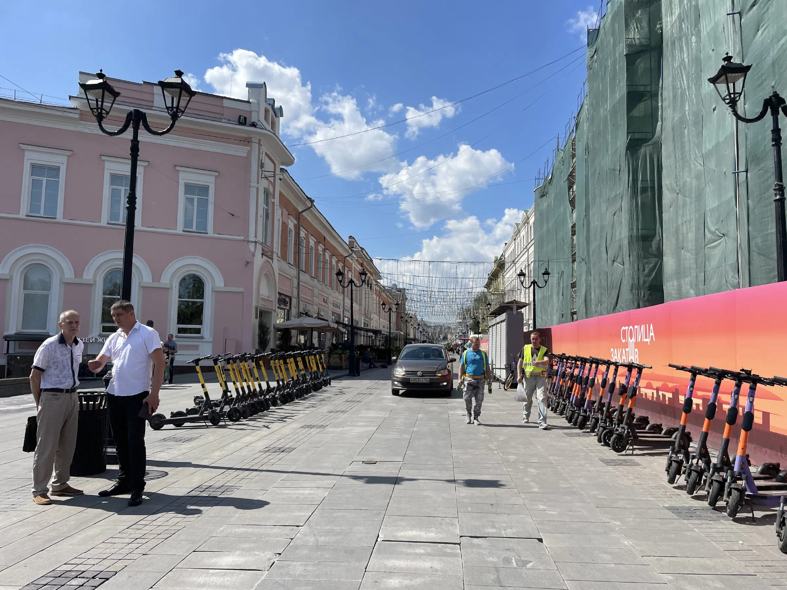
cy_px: 295
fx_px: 591
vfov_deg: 53.1
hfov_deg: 67.3
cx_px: 394
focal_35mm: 26
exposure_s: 1/4132
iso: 32
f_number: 1.6
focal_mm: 4.2
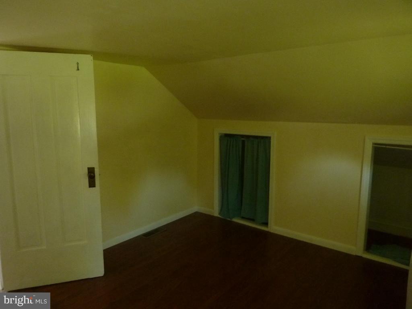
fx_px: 298
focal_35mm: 25
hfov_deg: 69.4
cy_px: 154
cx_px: 206
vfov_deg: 54.9
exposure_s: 1/8
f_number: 3.3
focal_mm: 4.1
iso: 400
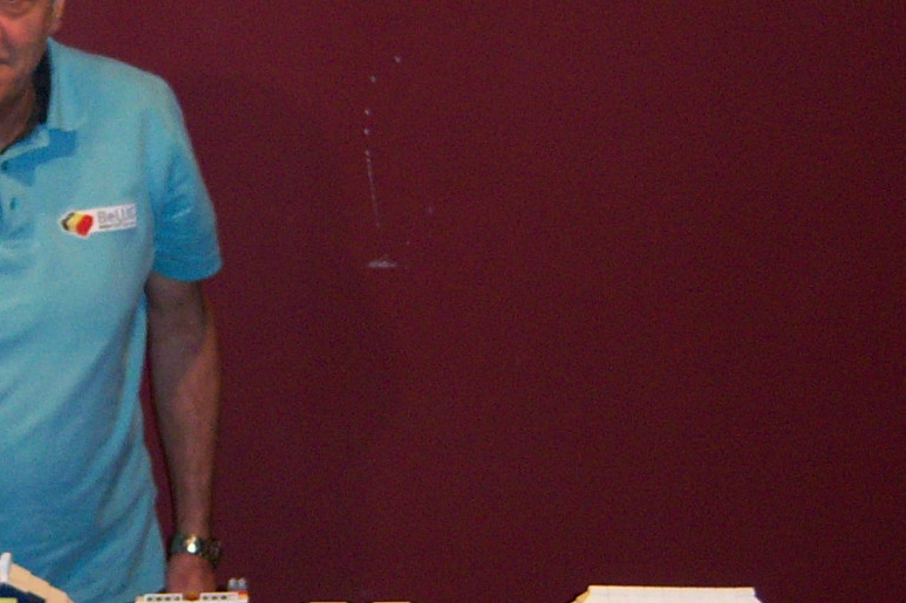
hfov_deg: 16.4
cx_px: 142
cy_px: 418
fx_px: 3120
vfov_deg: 11.0
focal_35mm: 124
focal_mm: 7.5
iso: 160
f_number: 2.8
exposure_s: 1/60
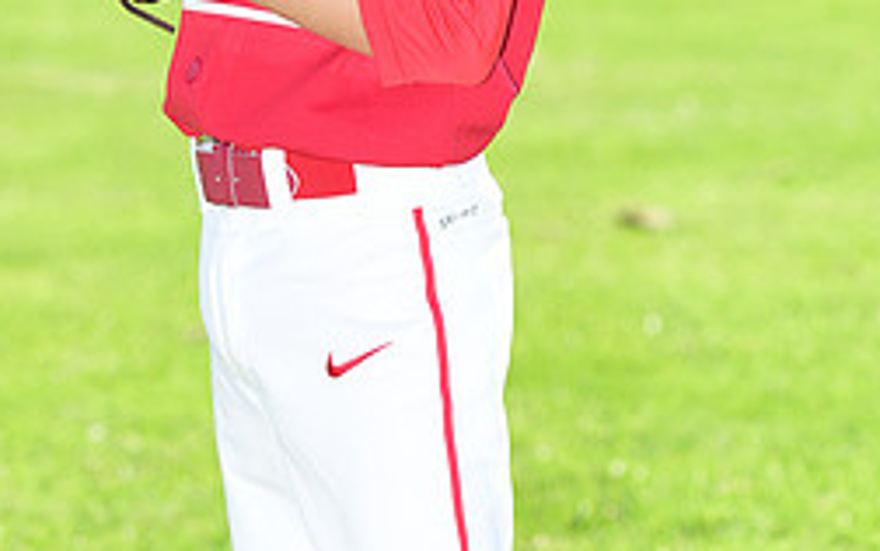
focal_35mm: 272
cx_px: 379
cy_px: -248
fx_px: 6529
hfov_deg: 7.7
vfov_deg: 4.8
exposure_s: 1/320
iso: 125
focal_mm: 116
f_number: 4.5
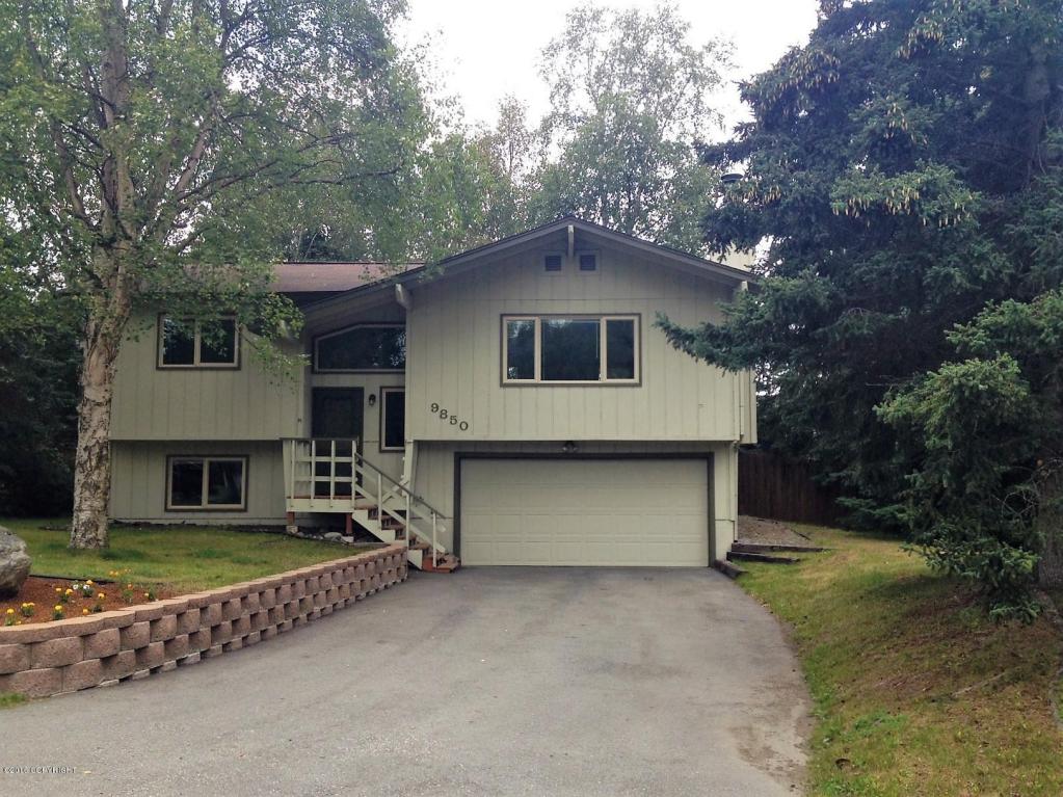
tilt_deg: +5.0
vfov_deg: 40.7
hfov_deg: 52.6
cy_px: 398
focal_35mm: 35
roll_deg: -0.5
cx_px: 532
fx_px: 1075
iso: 50
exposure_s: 1/373
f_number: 2.4
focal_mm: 4.28
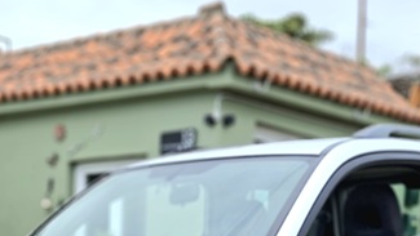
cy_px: 415
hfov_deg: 29.1
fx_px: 802
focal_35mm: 72
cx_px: 126
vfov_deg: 14.8
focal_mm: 5.54
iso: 50
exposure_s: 1/909
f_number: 1.8
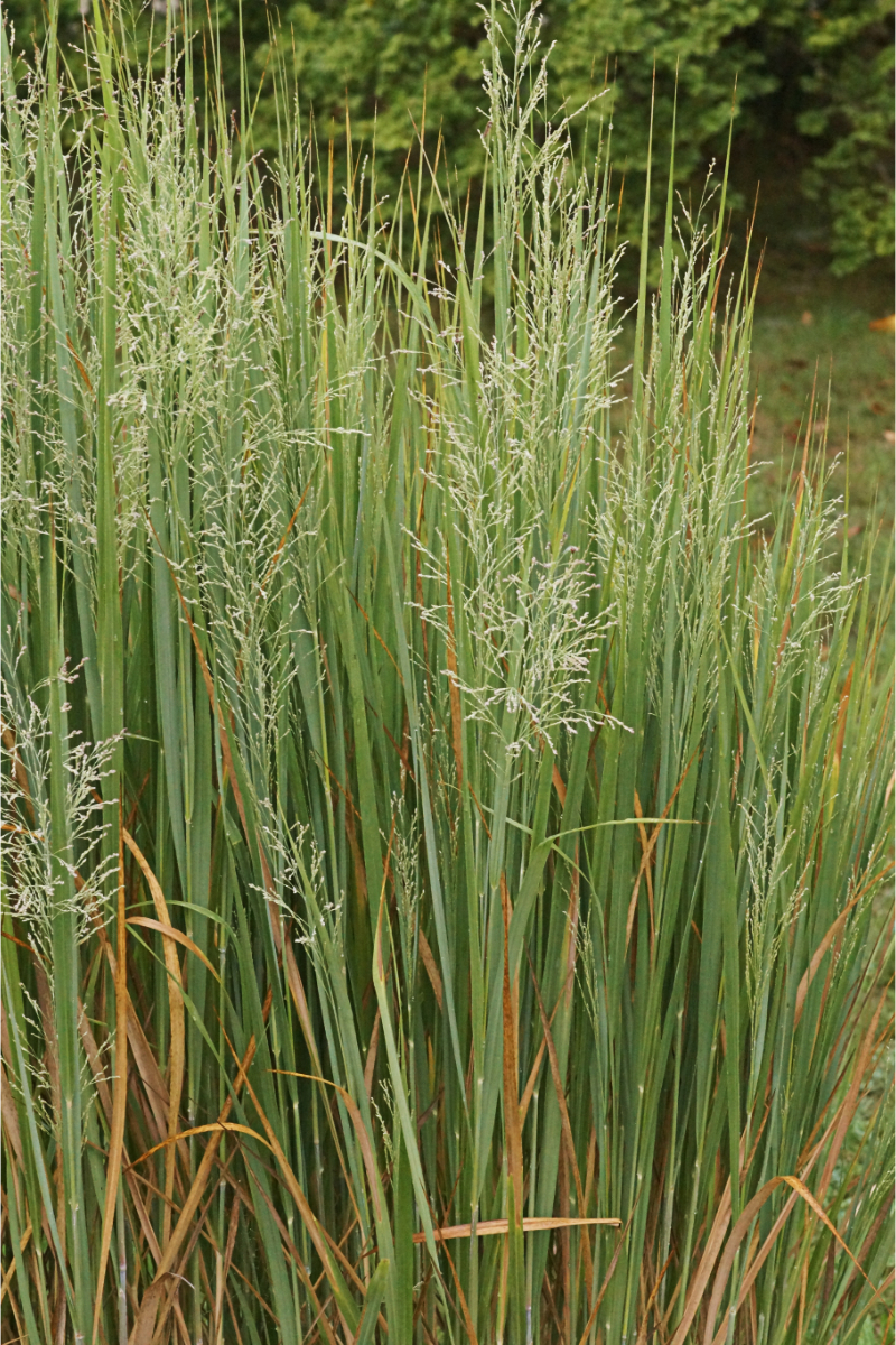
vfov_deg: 13.7
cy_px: 672
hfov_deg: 9.1
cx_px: 448
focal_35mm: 150
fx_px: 5600
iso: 3200
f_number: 10
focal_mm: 100
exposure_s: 1/160
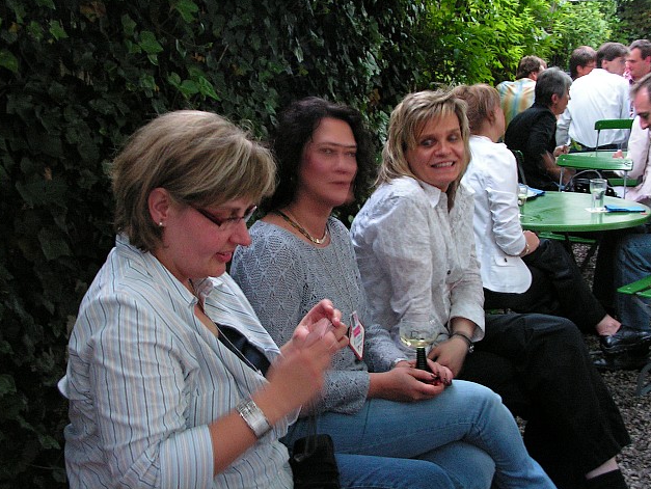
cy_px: 242
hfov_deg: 37.5
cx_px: 325
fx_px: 960
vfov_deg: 28.6
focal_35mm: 51
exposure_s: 1/4
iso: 200
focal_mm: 8.4
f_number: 3.2
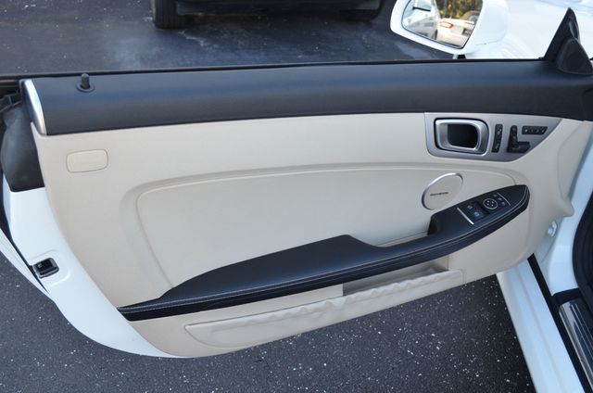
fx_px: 542
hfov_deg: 57.3
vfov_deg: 39.8
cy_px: 196
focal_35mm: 33
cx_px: 296
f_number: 5.6
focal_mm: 22
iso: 220
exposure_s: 1/60
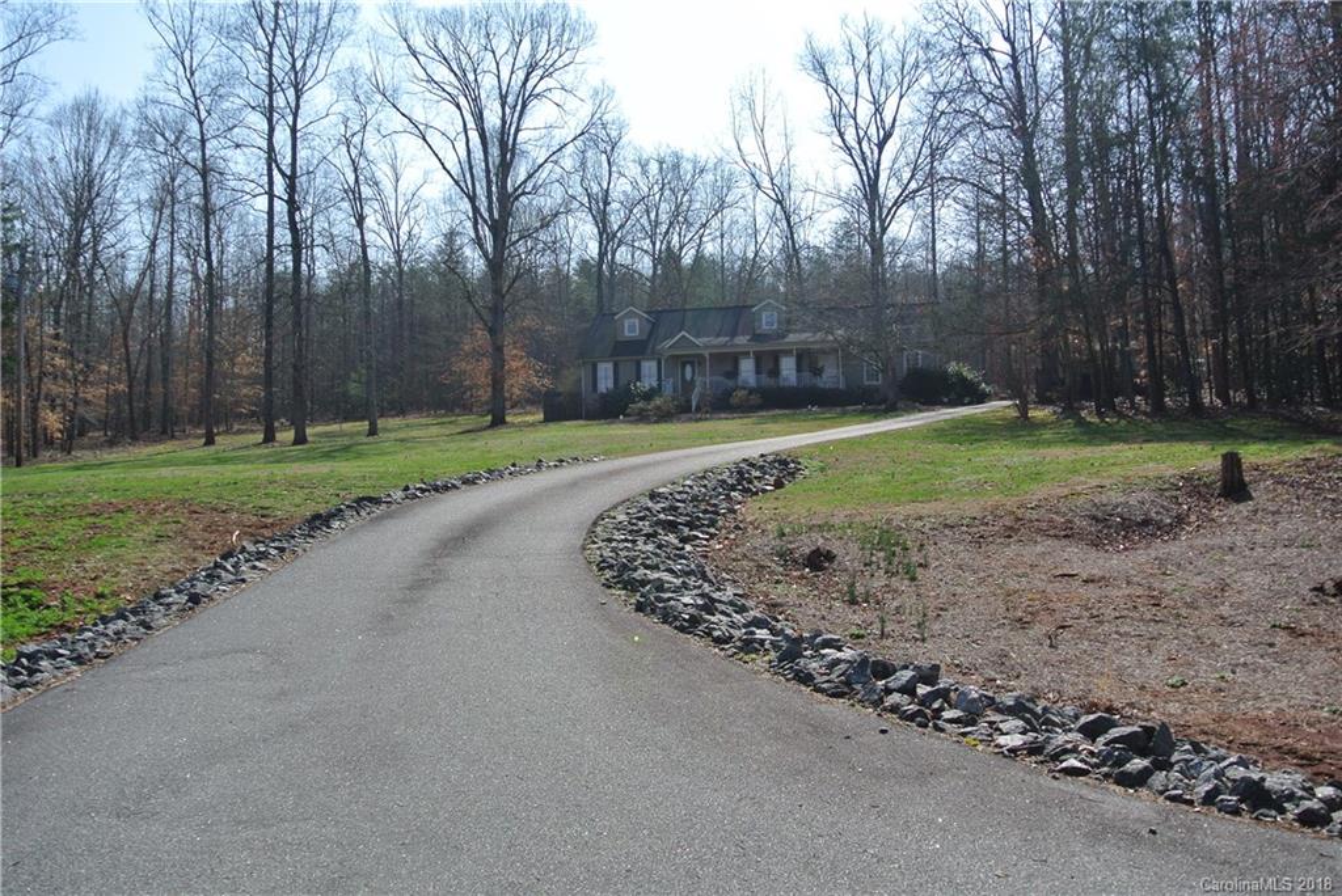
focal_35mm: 32
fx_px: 1194
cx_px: 671
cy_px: 448
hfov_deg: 58.7
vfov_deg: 41.2
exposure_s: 1/800
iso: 100
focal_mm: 12.2
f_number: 5
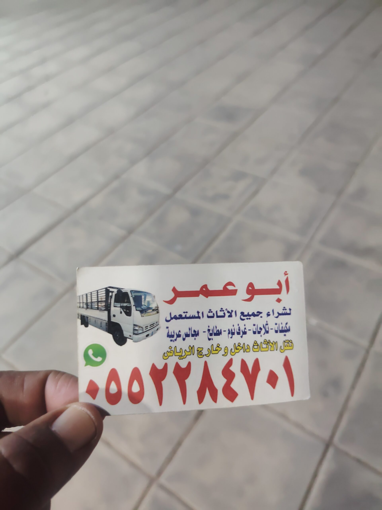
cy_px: 255
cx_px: 191
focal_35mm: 24
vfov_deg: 71.6
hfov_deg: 56.8
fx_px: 353
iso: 4169
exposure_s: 1/100
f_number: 1.75
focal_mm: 5.25
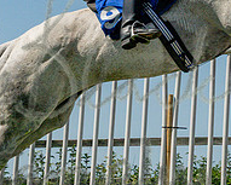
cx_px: 53
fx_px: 1149
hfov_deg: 11.4
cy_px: -36
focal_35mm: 168
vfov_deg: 9.1
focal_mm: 24
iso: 400
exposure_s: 1/2000
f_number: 9
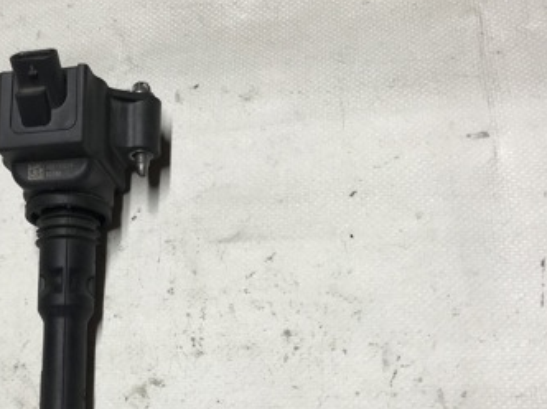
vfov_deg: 26.6
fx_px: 852
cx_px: 196
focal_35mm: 54
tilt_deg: -68.8
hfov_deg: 35.3
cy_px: 304
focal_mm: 3.99
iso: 25
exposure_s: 1/50
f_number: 1.8
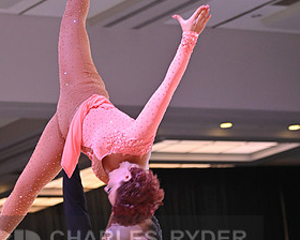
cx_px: 116
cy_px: 252
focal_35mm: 179
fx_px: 1589
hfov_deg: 10.8
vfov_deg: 8.6
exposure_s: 1/250
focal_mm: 92
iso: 2000
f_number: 4
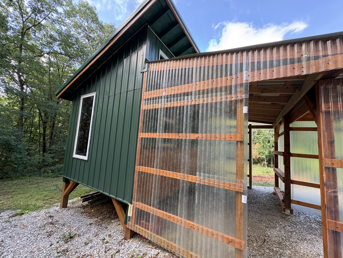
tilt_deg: +5.9
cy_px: 129
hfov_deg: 102.1
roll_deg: -3.6
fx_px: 139
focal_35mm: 14
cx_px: 172
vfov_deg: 85.7
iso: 64
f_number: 2.2
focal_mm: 2.22
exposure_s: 1/99
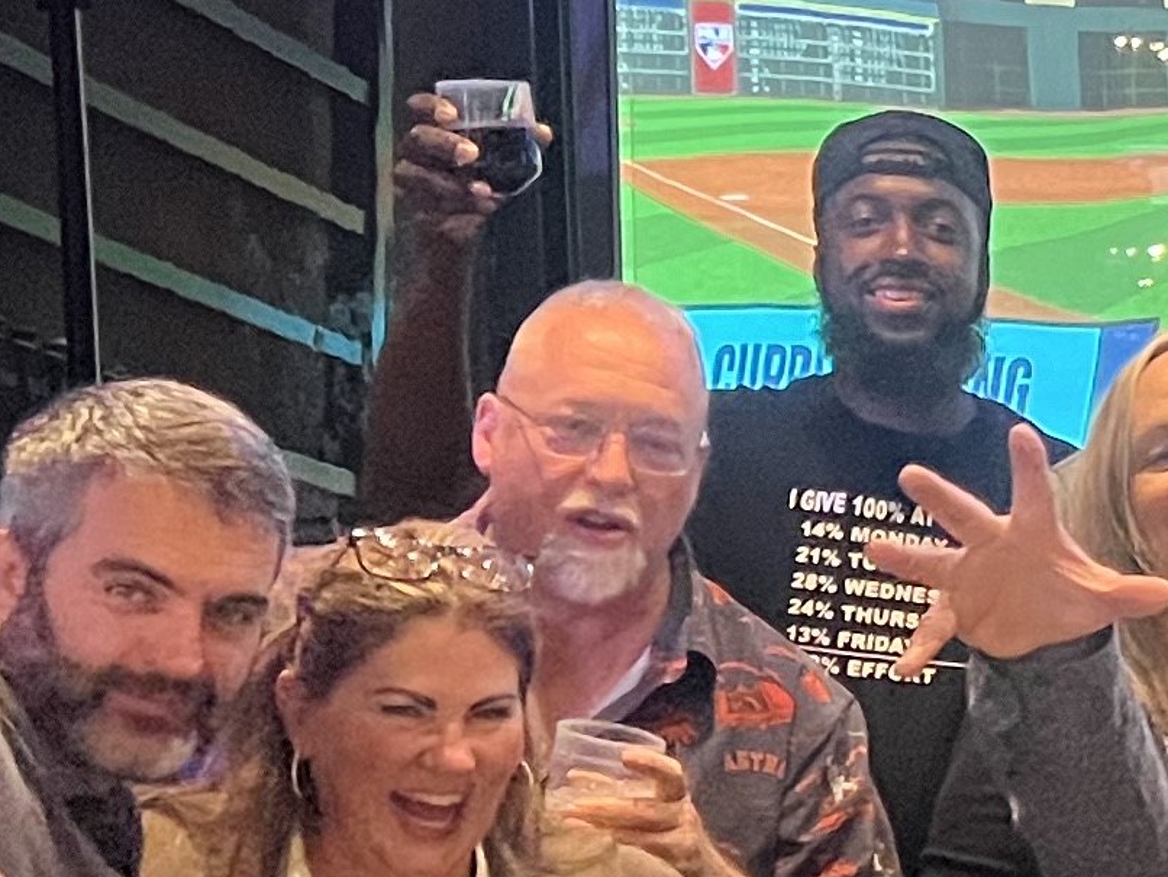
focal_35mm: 130
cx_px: 2113
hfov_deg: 13.6
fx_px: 4388
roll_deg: +0.0
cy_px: 789
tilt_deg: -6.3
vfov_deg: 11.3
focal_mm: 5.7
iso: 640
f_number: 1.5
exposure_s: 1/30
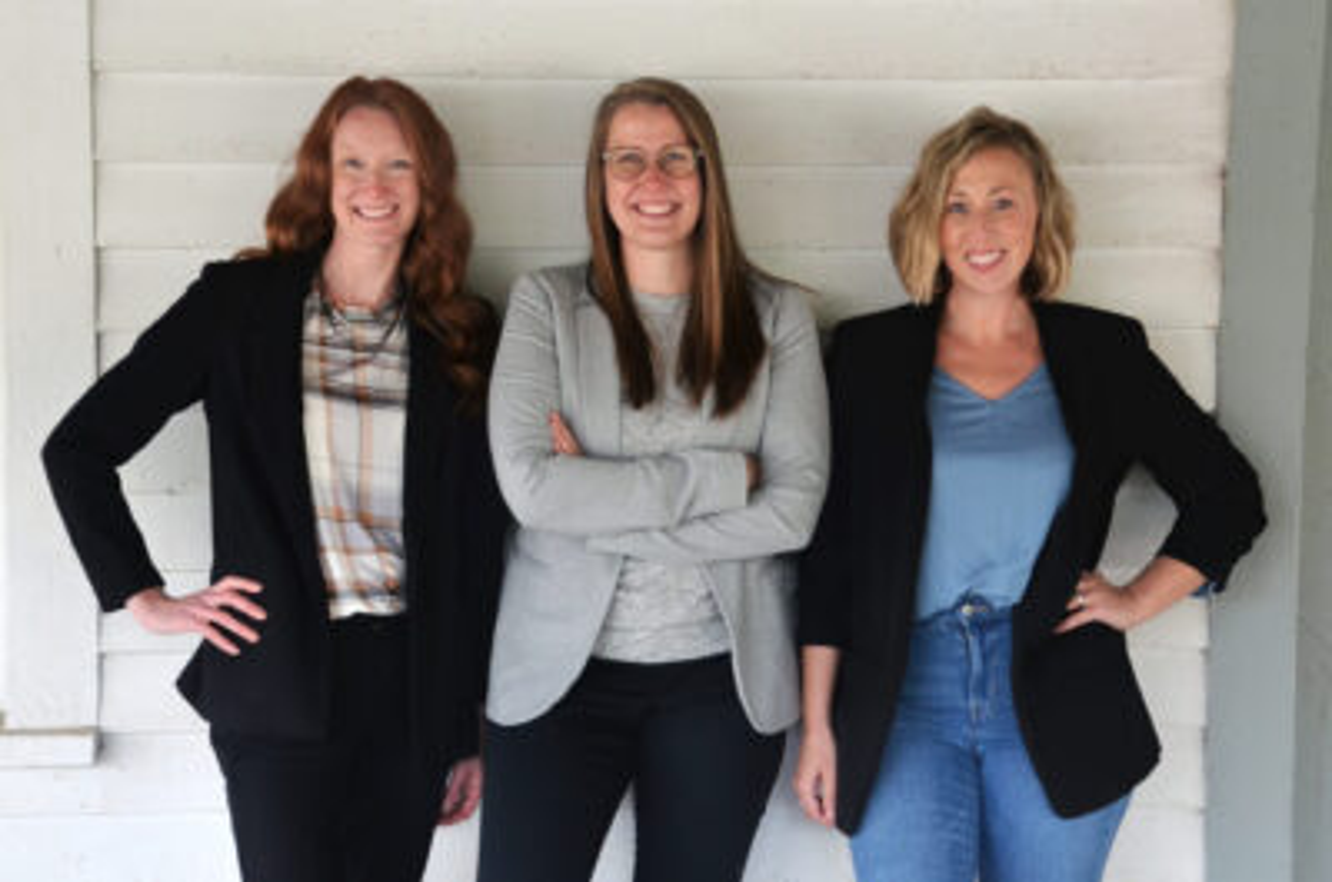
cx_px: 666
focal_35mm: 66
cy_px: 441
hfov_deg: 30.6
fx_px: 2437
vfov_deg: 20.5
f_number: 4.5
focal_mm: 44
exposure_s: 1/100
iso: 640
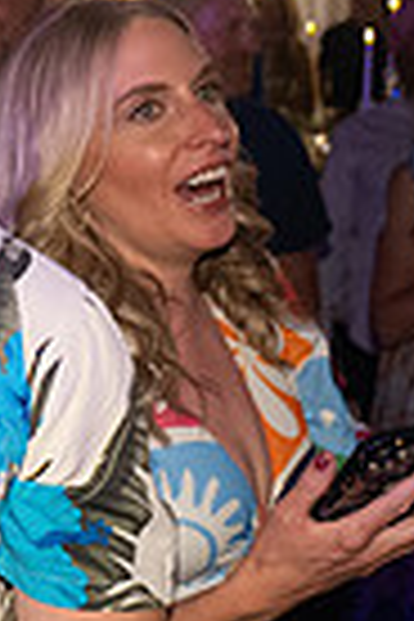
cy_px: 403
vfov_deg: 20.2
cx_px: -558
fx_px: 1742
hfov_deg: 11.4
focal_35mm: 101
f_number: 4
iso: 3200
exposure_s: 1/125
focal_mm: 24
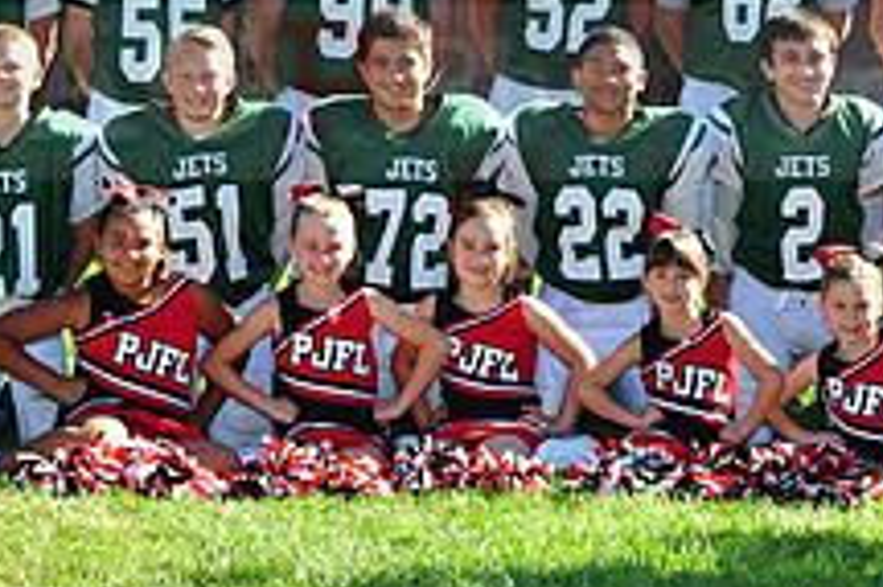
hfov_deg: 15.1
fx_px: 3309
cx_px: 690
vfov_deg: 10.1
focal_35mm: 135
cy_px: 57
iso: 400
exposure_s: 1/500
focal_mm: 50
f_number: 6.3
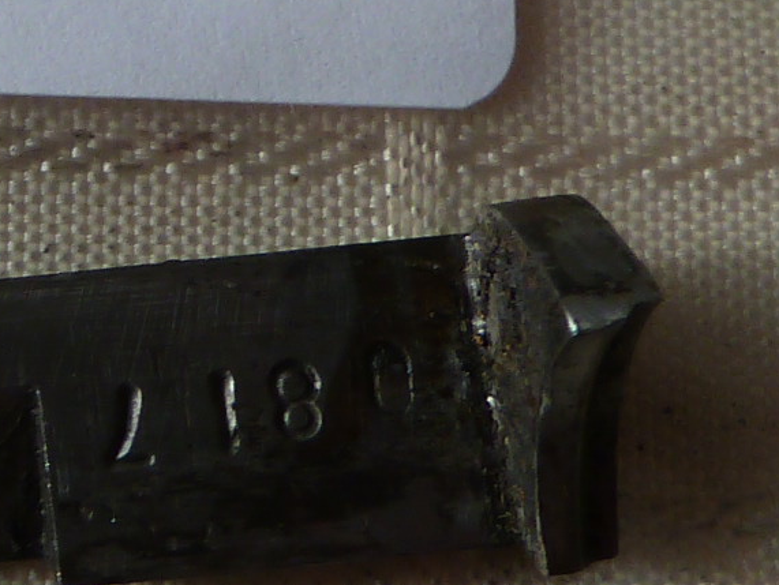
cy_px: -365
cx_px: -173
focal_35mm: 112
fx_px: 2522
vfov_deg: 12.4
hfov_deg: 16.8
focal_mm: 4.1
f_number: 3.3
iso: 80
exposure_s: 1/40
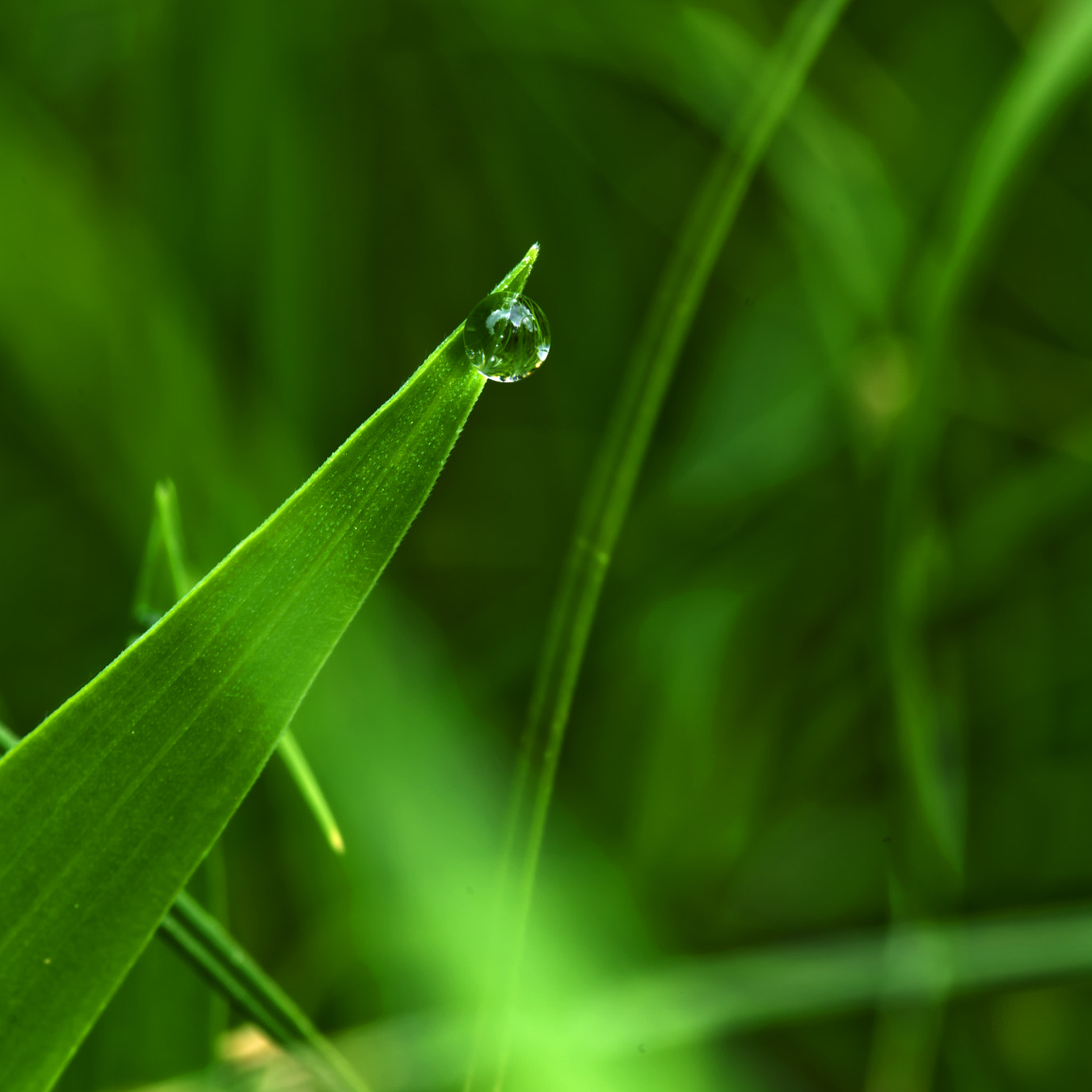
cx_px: 548
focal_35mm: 193
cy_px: 332
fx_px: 6888
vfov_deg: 9.1
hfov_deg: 9.1
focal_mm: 100
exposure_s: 1/1.25
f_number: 11
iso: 100
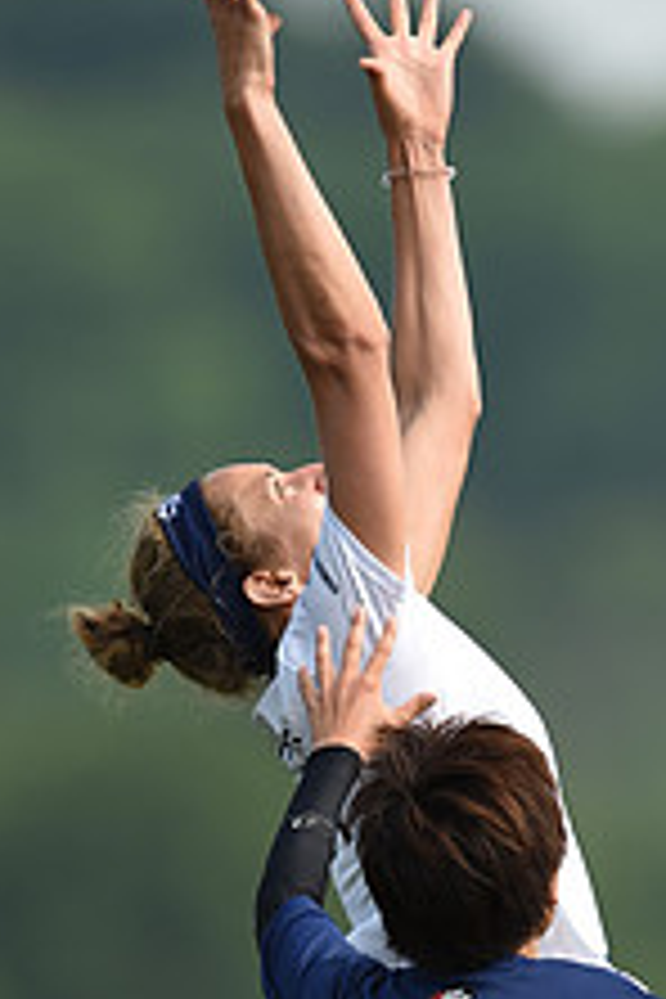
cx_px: 470
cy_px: 1058
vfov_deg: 2.0
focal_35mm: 1044
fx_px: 28969
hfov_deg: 1.3
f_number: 2.8
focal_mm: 400
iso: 100
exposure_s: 1/1000
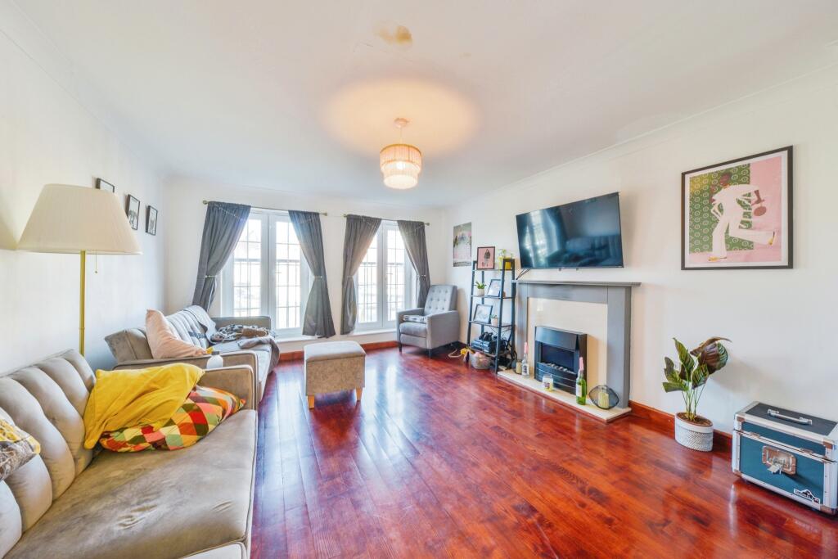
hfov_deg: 112.6
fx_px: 279
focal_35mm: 12
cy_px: 280
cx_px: 419
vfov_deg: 90.0
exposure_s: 1/4
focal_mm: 12
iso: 200
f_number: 10
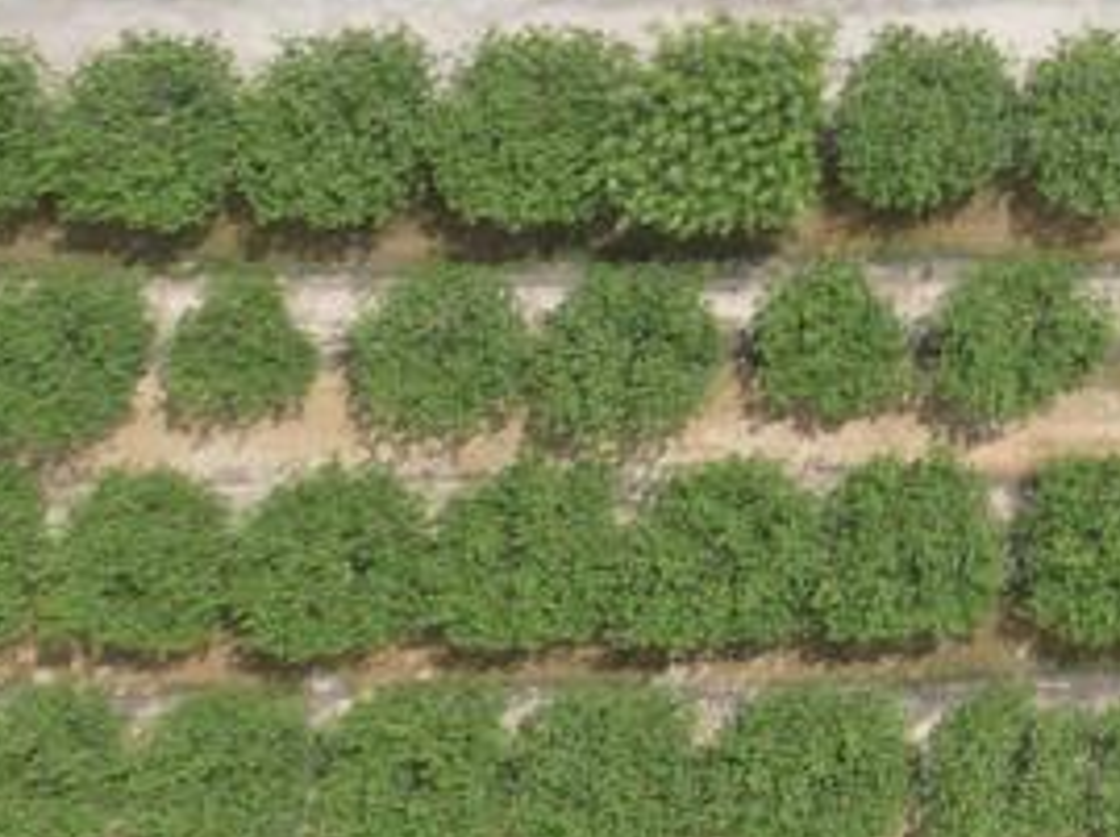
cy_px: -1060
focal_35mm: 134
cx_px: 2561
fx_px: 4330
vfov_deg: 9.9
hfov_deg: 12.2
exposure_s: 1/2500
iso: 130
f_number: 1.7
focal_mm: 6.72
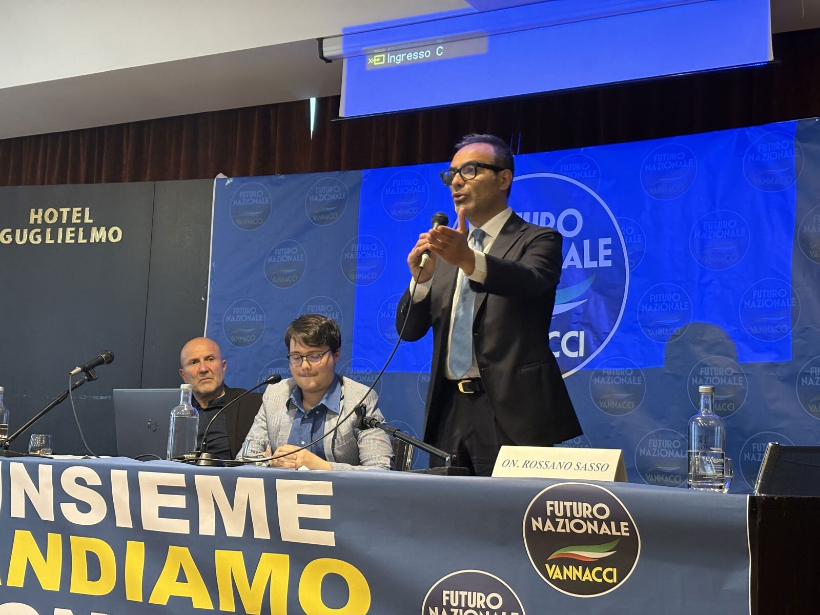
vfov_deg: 28.0
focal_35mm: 52
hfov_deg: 36.8
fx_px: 1232
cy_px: 308
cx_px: 410
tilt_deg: +7.9
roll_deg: -1.9
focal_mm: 5.96
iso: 200
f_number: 1.6
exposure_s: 1/33
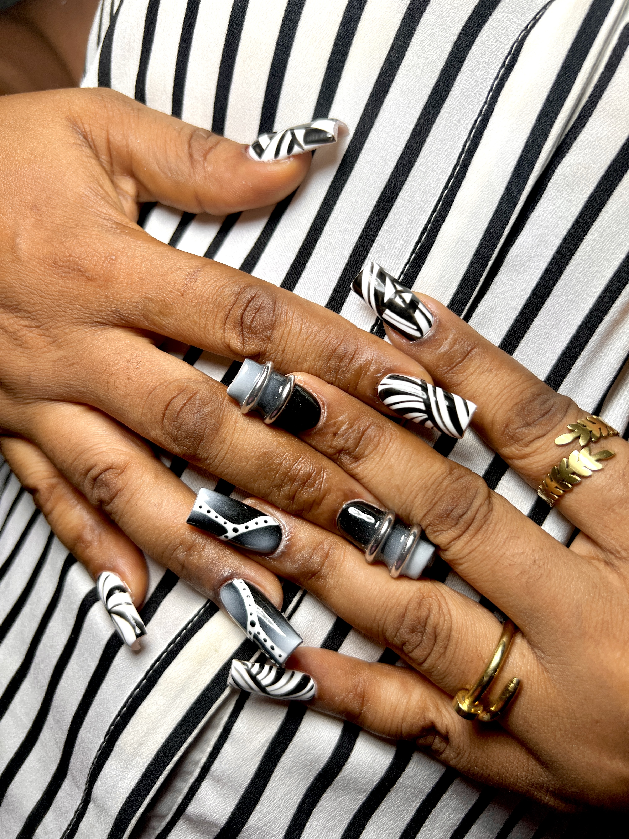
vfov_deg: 67.3
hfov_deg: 53.1
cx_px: 314
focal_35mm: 26
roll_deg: -27.1
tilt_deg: -11.2
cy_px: 420
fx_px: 630
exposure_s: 1/290
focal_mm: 5.7
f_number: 1.5
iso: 40
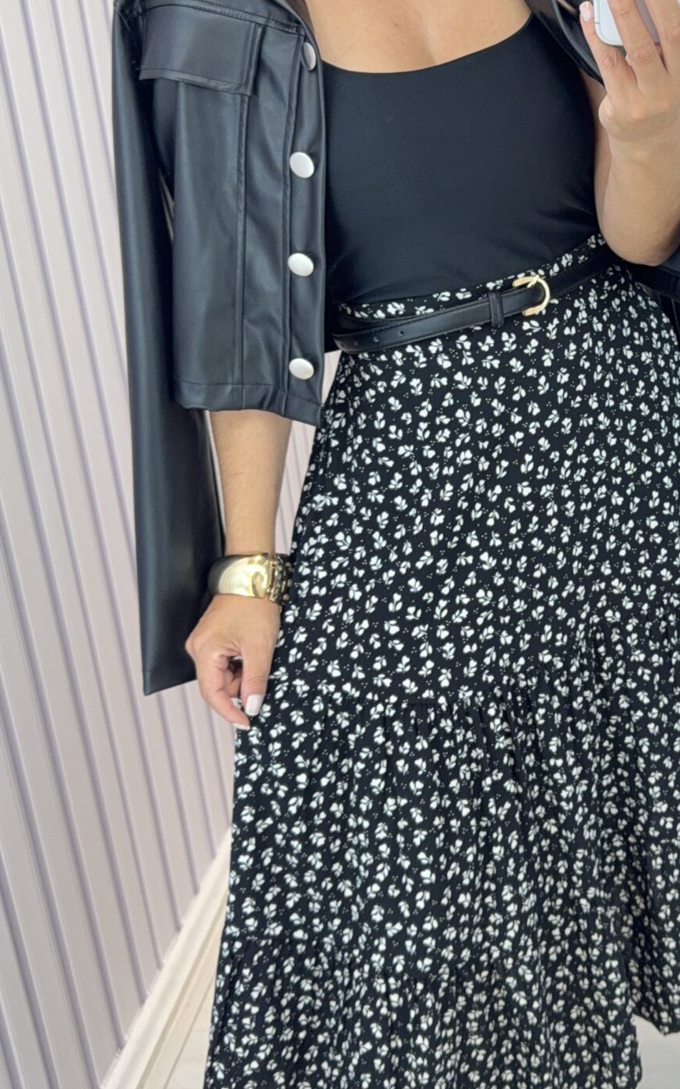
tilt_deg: -24.2
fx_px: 1394
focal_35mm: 47
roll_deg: +2.9
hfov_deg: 26.5
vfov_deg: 42.5
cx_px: 608
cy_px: 456
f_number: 1.78
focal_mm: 6.76
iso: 100
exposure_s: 1/120
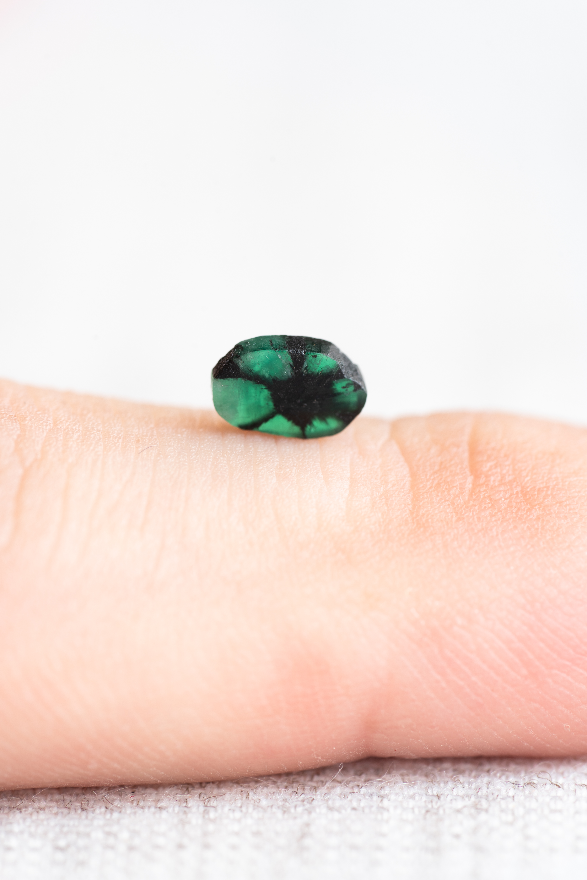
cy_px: 440
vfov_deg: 22.6
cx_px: 294
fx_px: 2201
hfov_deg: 15.2
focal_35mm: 90
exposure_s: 1/8
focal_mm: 90
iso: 100
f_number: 6.3
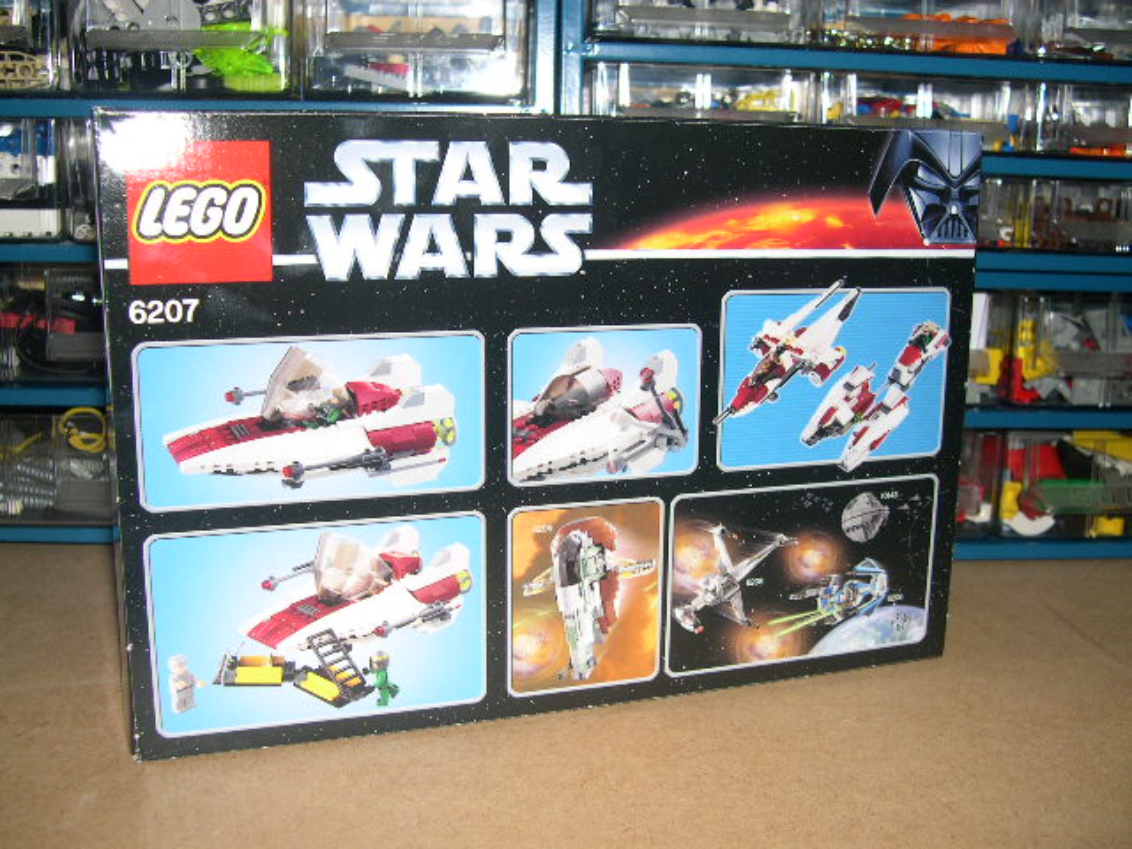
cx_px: 566
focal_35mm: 38
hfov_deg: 49.0
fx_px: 1243
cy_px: 424
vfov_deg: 37.7
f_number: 2.8
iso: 100
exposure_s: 1/60
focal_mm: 8
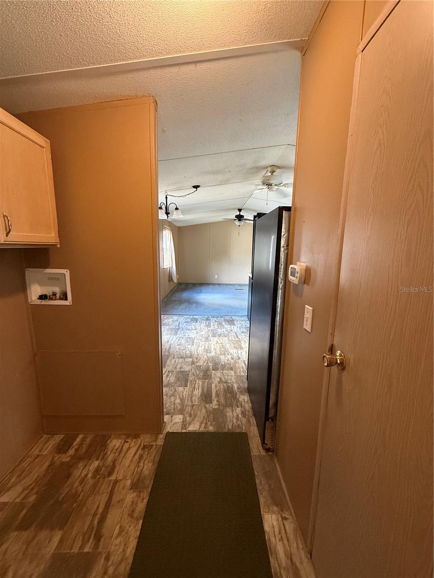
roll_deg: -1.5
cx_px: 217
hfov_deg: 85.7
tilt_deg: -9.2
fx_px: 234
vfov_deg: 102.1
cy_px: 289
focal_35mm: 14
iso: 500
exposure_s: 1/60
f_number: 2.2
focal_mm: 2.22
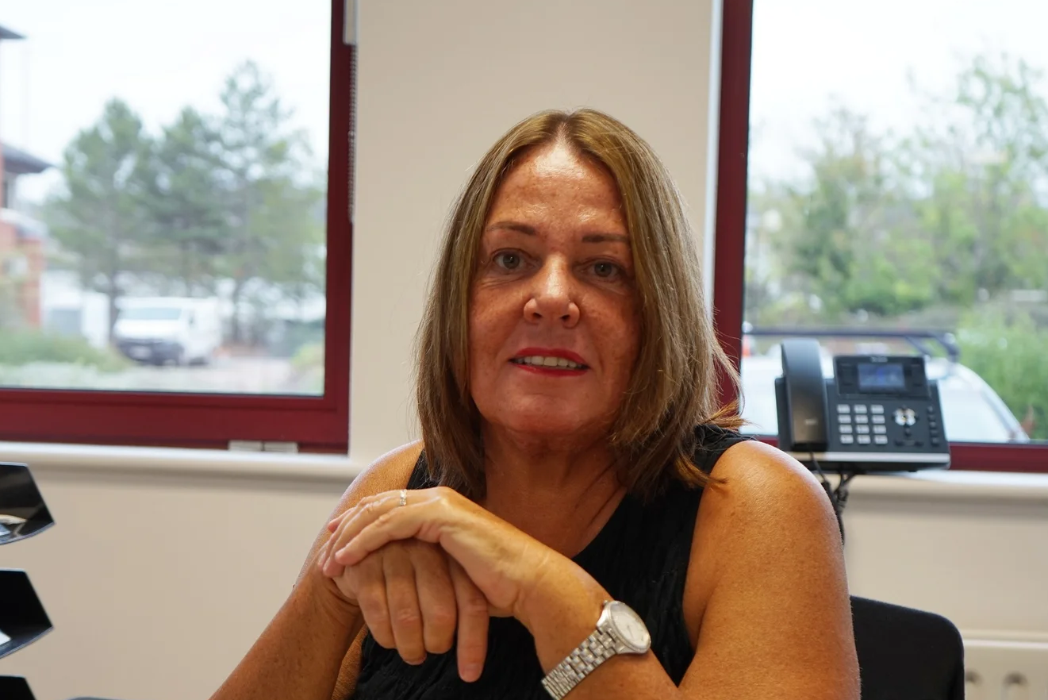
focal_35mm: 62
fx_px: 1806
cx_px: 457
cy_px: 498
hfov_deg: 32.3
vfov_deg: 21.8
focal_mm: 40
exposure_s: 1/60
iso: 200
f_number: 4
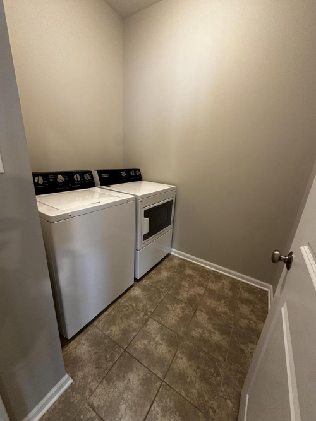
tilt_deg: -17.5
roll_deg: -5.5
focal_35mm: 14
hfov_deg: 85.7
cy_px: 210
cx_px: 158
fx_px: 170
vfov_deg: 102.1
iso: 250
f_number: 2.2
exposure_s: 1/60
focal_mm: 2.22
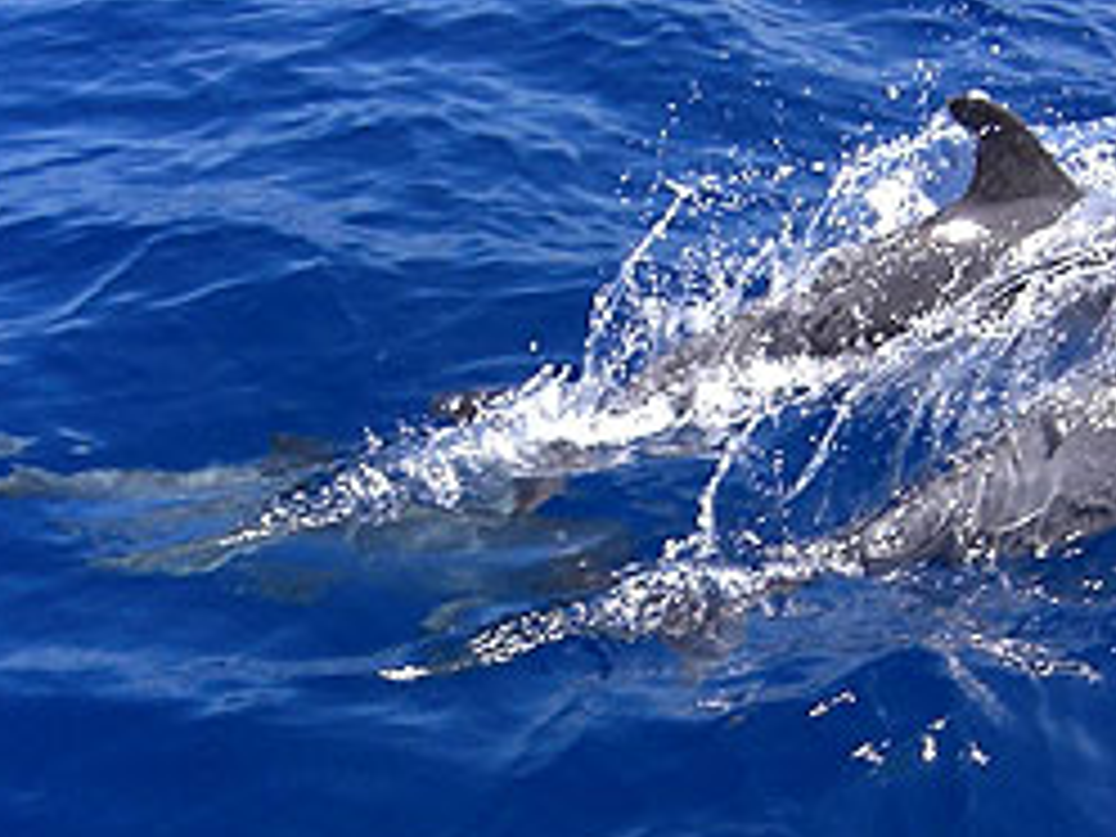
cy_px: 648
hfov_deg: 28.1
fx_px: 2225
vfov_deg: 21.1
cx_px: 698
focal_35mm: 69
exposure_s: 1/400
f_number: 8
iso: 400
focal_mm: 7.9
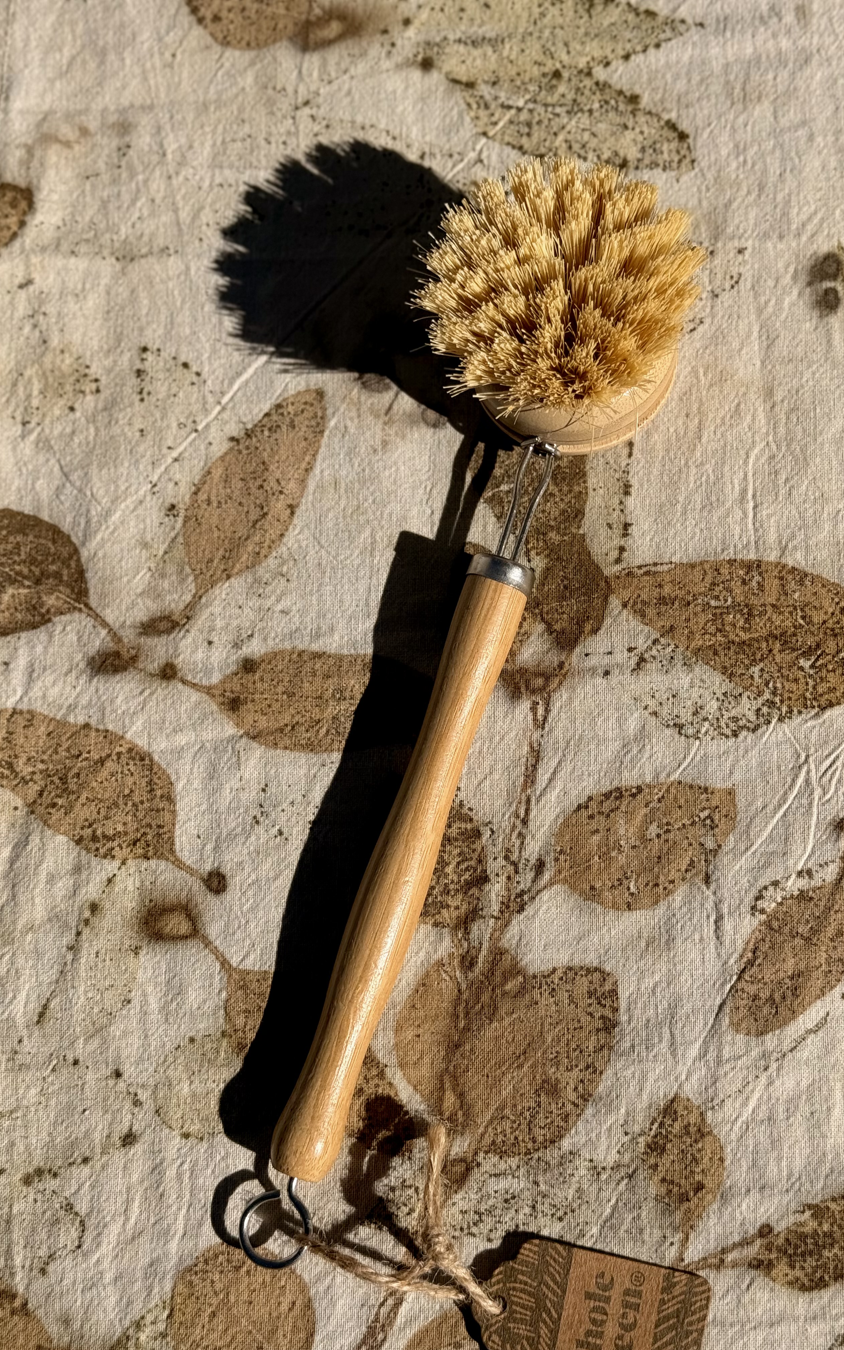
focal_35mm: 51
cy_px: 676
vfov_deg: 39.6
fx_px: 1877
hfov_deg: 25.3
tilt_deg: -78.5
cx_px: 496
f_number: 1.78
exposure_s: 1/11364
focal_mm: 6.76
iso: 64
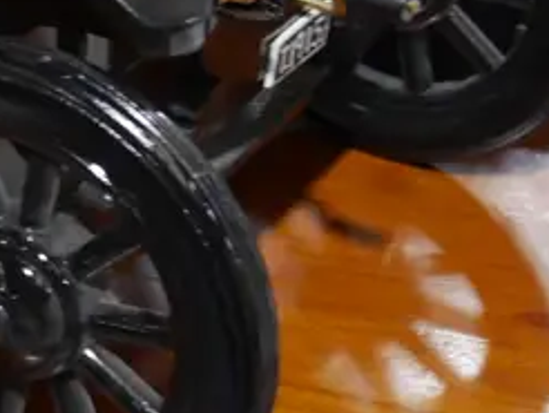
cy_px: -229
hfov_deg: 12.1
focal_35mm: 158
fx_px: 2508
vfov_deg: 9.1
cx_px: -208
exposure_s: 1/60
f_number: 4.1
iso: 640
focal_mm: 19
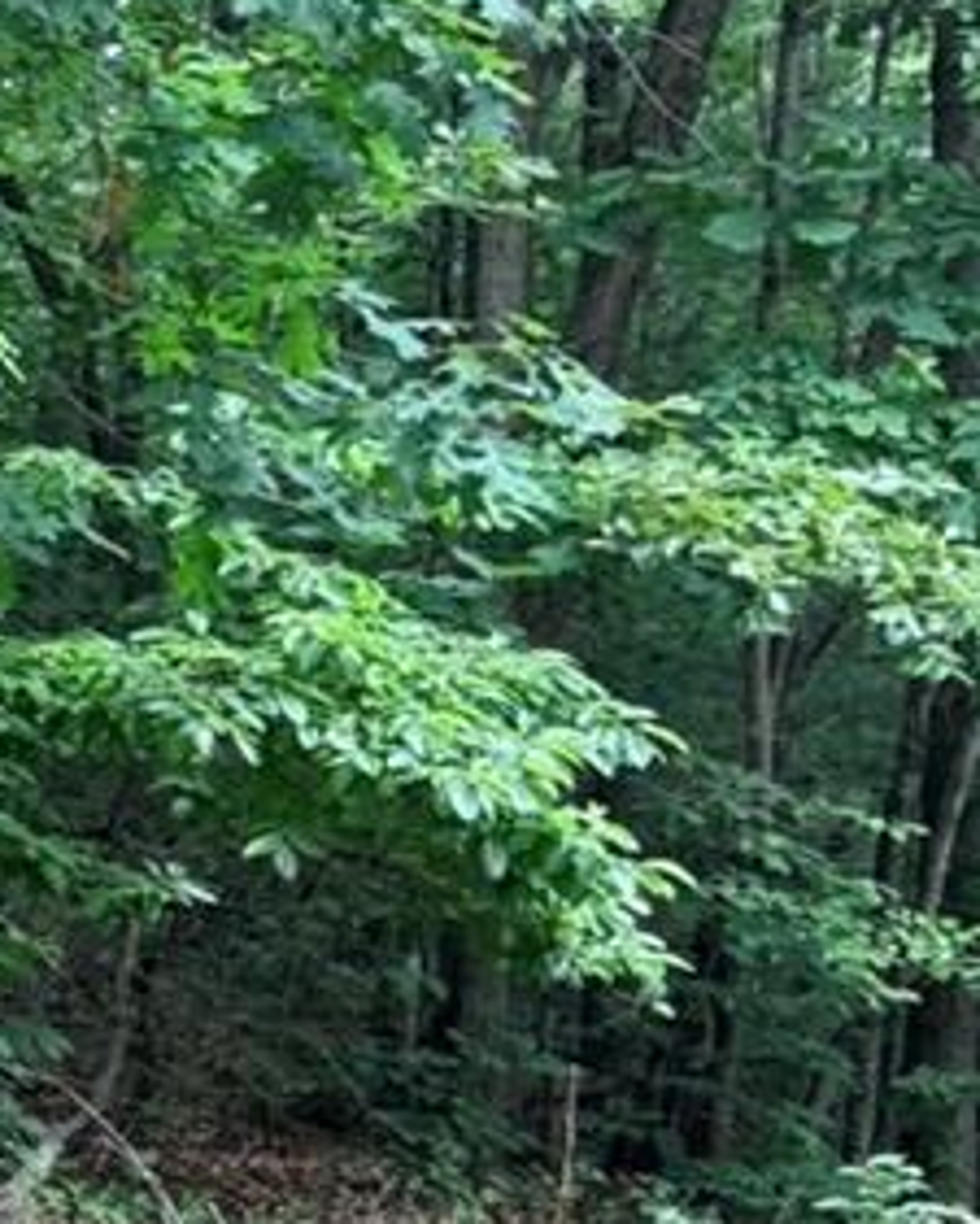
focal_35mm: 128
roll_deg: -0.9
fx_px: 4638
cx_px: -1285
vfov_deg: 15.0
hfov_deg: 10.5
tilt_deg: +6.5
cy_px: 680
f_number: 1.78
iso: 125
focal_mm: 6.76
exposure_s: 1/121
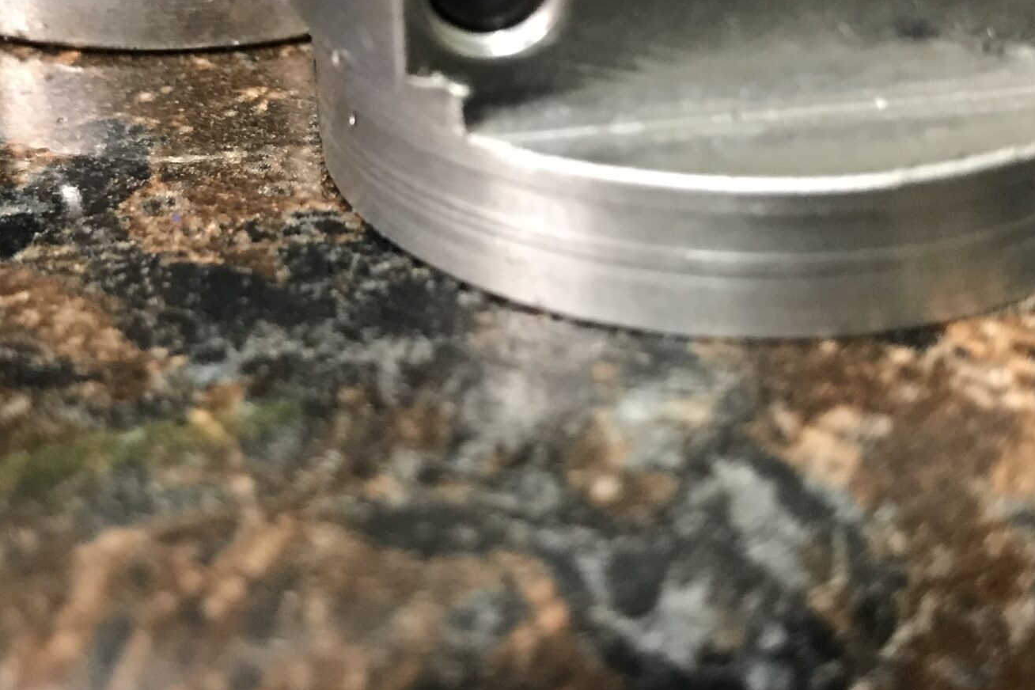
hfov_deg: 35.0
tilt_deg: -29.3
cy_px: 98
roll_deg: +1.4
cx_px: 430
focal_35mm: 57
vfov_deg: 23.3
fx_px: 1639
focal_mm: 3.99
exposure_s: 1/15
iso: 100
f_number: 1.8
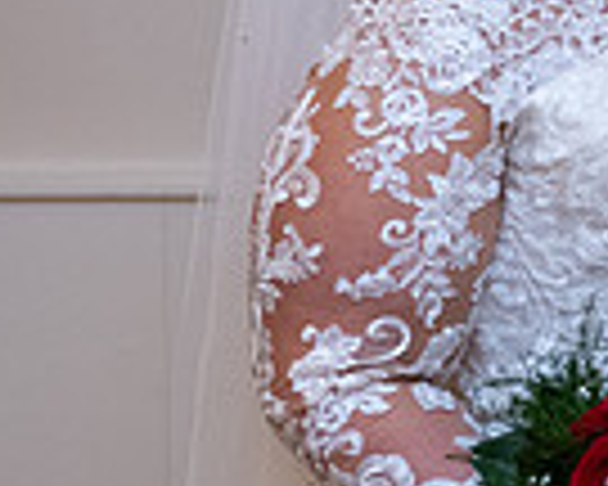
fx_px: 3617
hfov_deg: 9.4
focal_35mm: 201
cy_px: 16
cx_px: 883
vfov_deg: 7.7
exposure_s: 1/160
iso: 1000
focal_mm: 50
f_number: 3.5
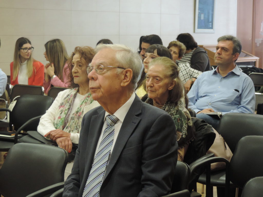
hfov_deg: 19.6
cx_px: 132
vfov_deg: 14.8
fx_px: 760
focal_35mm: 100
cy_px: 98
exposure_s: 1/25
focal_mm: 17.8
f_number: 4.1
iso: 640
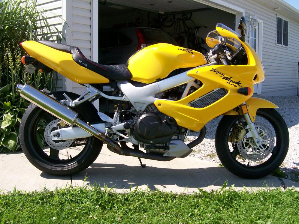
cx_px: 151
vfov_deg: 38.7
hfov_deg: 50.1
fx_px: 320
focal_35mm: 37
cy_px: 113
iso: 80
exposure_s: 1/380
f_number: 4.8
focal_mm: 6
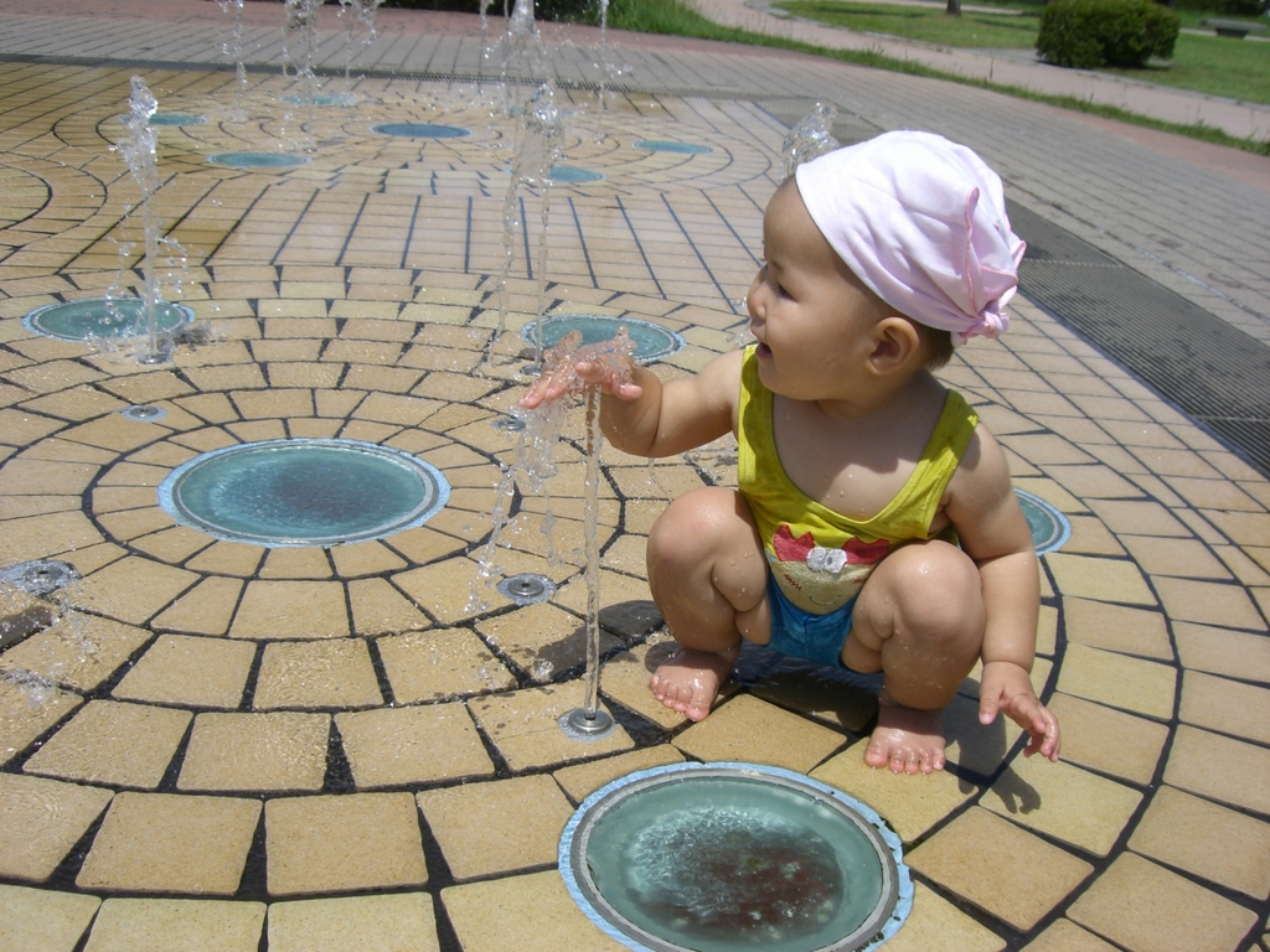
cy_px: 476
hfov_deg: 49.0
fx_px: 1394
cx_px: 635
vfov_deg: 37.7
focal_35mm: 38
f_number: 4.3
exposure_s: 1/1000
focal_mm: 6.2
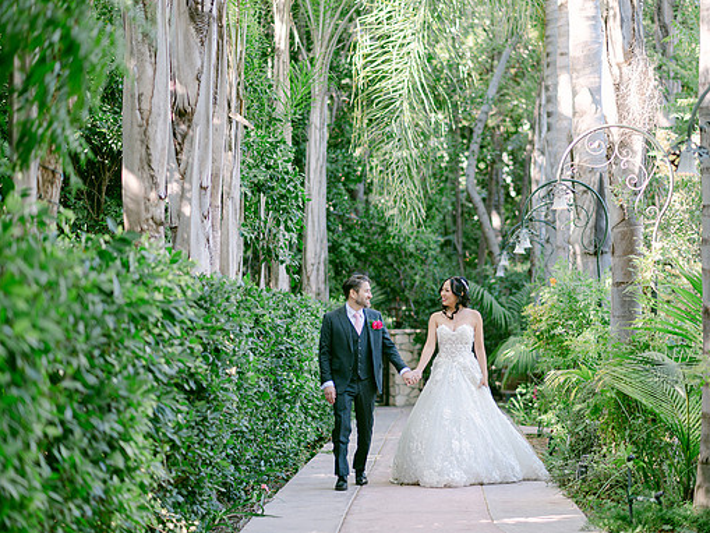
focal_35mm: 93
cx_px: 402
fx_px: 1908
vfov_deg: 15.9
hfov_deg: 21.1
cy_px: 265
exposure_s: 1/125
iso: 140
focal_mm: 85
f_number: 2
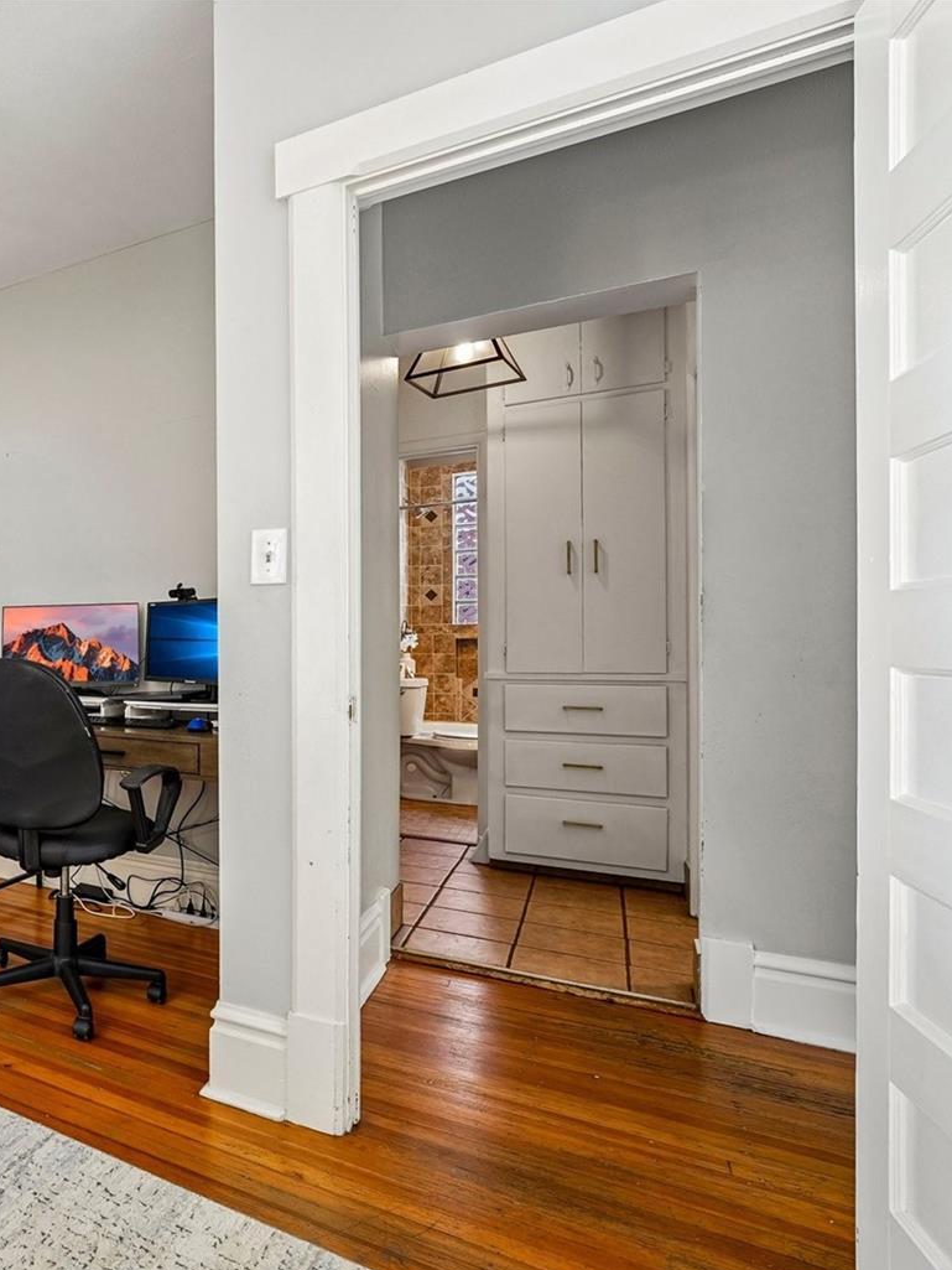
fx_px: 803
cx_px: -7
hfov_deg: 49.5
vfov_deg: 76.6
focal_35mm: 22
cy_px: 658
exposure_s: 1/13
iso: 400
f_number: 8
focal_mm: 14.6
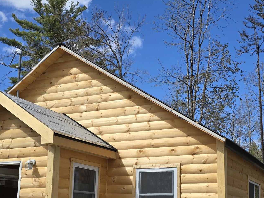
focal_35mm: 54
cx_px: 140
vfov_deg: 26.8
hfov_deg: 35.5
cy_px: 138
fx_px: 412
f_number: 1.7
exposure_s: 1/970
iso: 12
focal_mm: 6.3
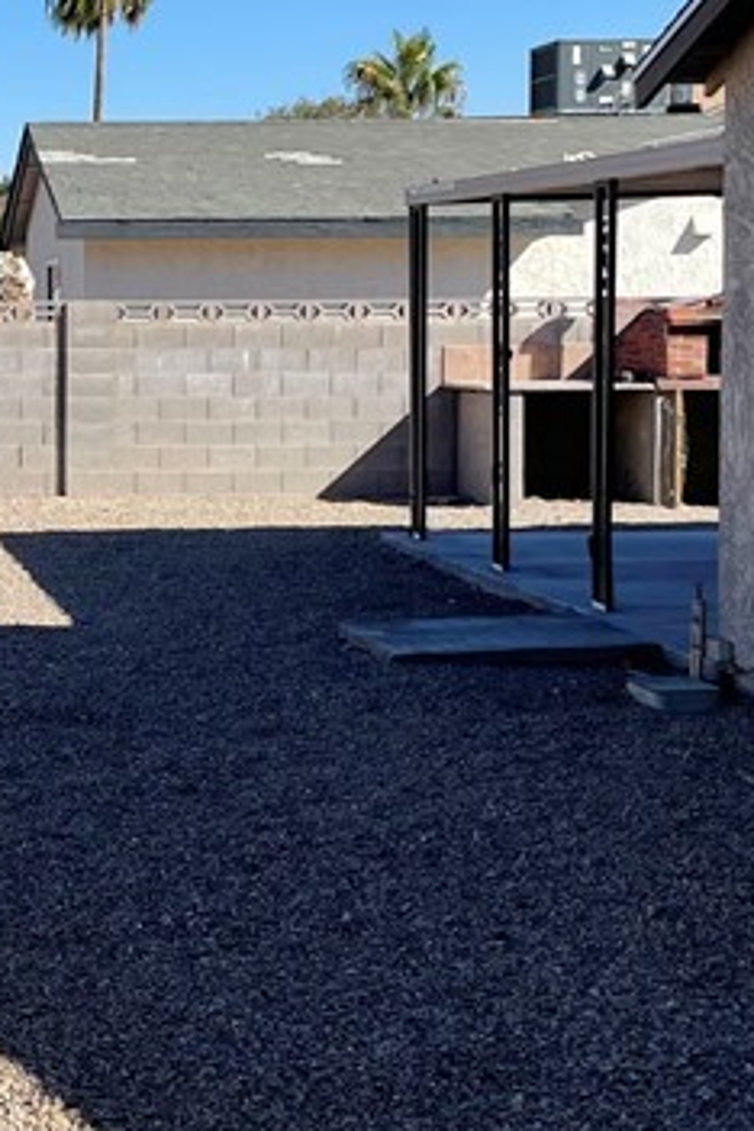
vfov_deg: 25.6
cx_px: -200
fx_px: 2482
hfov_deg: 16.4
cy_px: 432
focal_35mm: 79
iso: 32
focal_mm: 4.2
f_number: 1.6
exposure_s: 1/4651
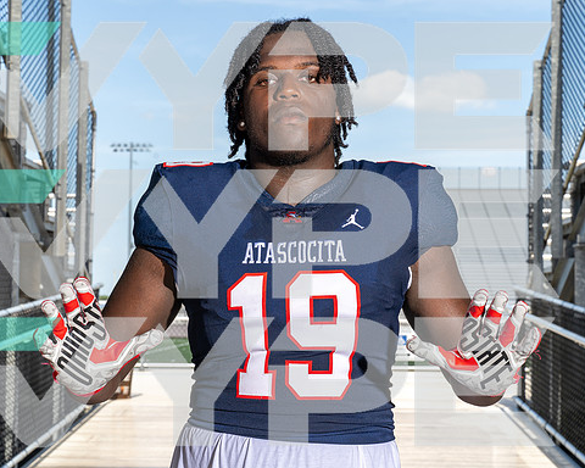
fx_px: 1316
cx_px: 249
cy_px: 235
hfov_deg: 25.0
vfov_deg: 20.2
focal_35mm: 76
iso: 160
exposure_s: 1/250
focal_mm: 67
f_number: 10
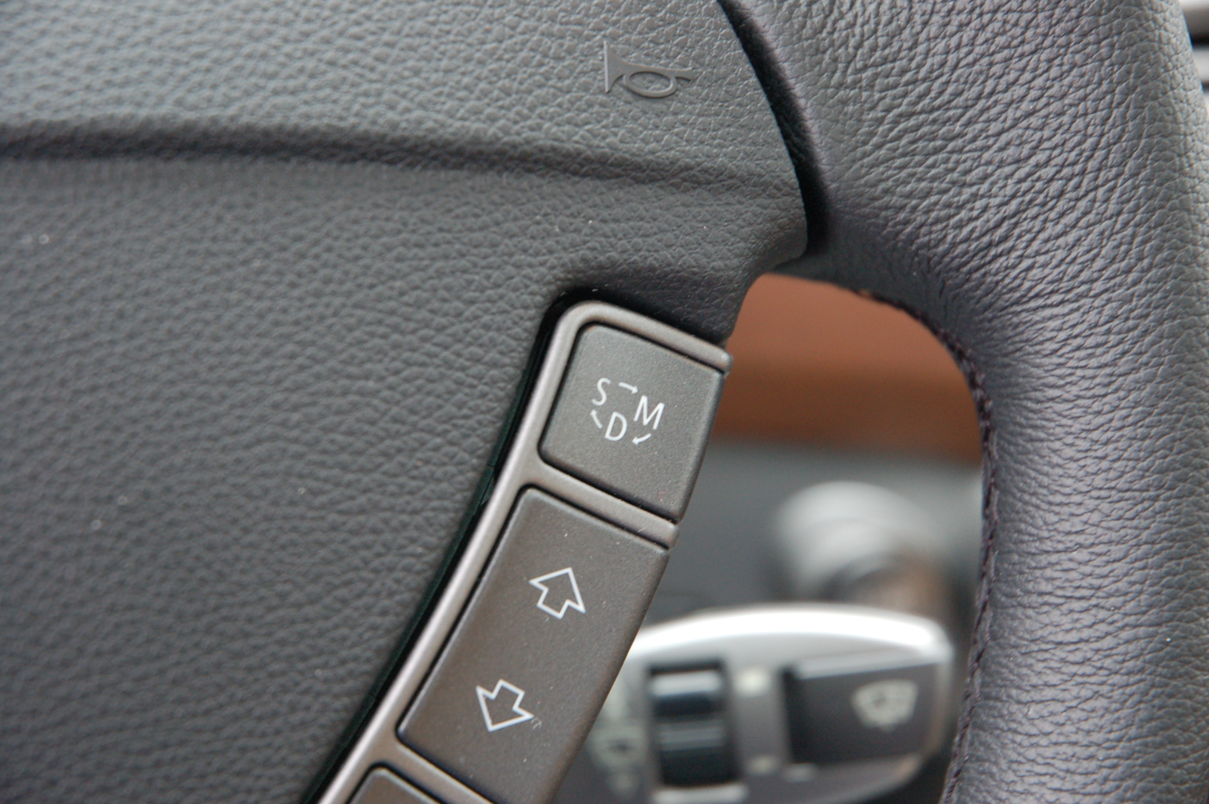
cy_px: 402
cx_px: 604
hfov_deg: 19.5
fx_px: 3523
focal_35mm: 105
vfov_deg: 13.0
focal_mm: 70
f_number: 4.5
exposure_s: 1/40
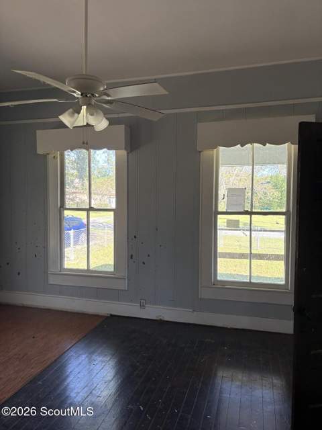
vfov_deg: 67.3
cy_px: 215
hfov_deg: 53.1
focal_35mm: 26
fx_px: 322
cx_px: 161
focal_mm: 5.96
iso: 125
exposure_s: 1/133
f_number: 1.6
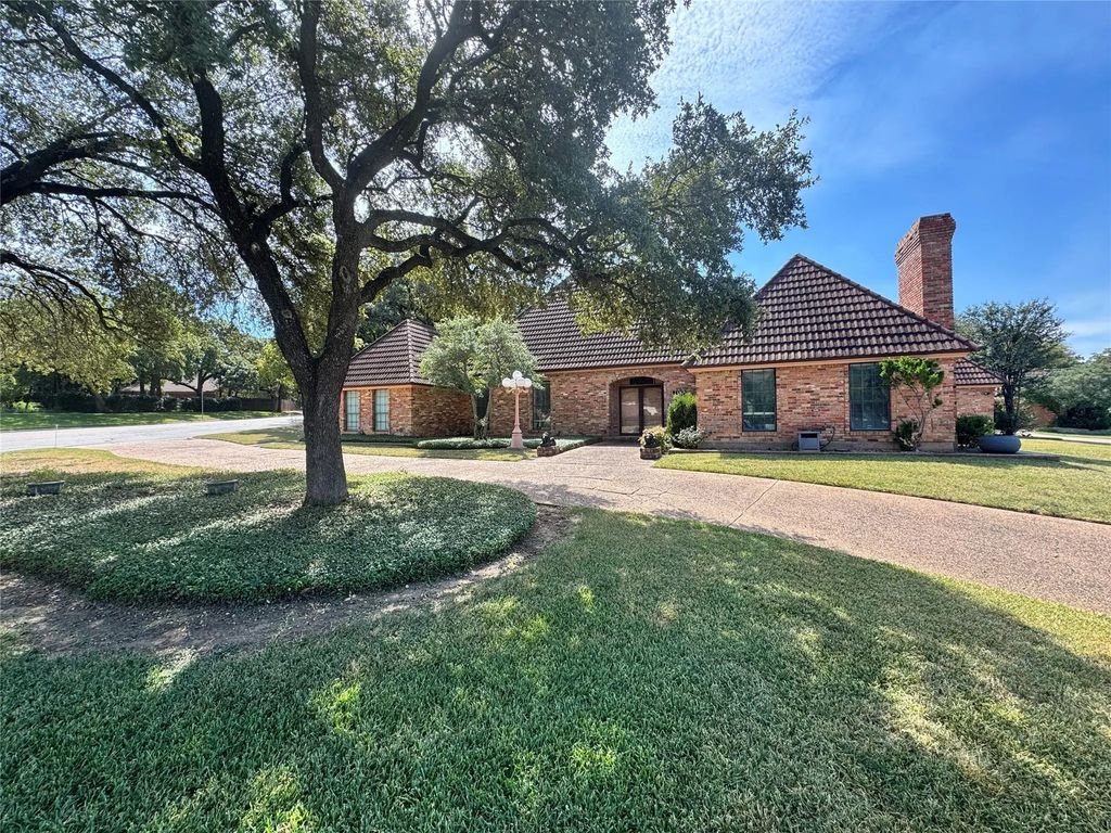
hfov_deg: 102.1
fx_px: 449
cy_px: 416
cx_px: 556
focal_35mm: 14
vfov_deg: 85.7
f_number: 2.2
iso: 40
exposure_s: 1/485
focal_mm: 2.22
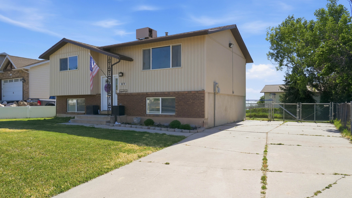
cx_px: 174
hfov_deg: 71.9
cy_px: 108
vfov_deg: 44.3
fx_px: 243
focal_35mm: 26
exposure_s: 1/2000
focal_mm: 24
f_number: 8
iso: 800
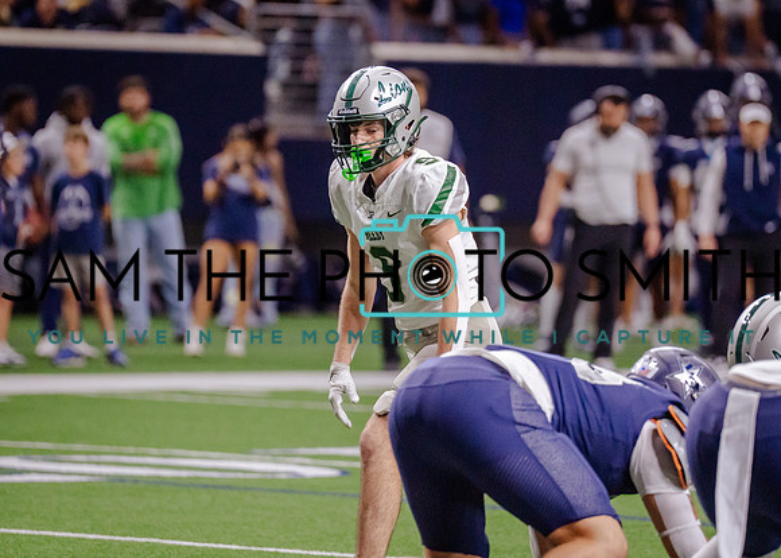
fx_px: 7158
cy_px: 207
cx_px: 410
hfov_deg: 6.2
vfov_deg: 4.5
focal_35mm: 323
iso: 3200
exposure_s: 1/1250
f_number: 2.8
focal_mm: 200
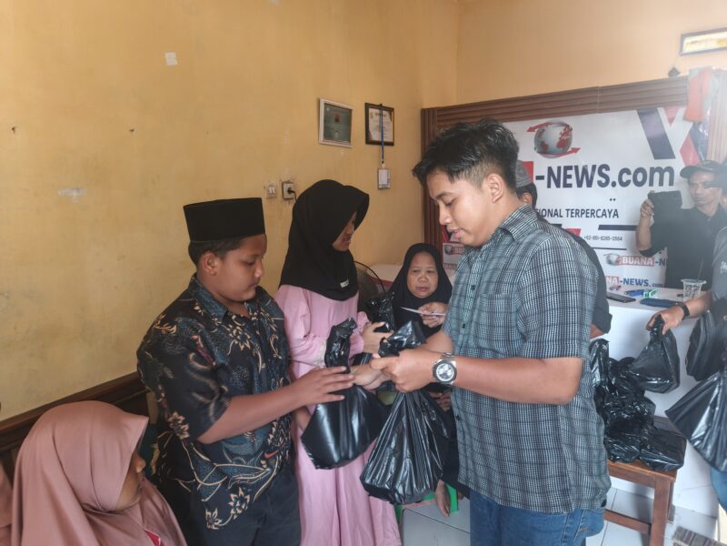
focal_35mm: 23
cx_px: 364
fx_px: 483
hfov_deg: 73.9
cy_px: 273
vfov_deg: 58.9
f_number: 1.8
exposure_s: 1/50
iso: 275
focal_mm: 5.56
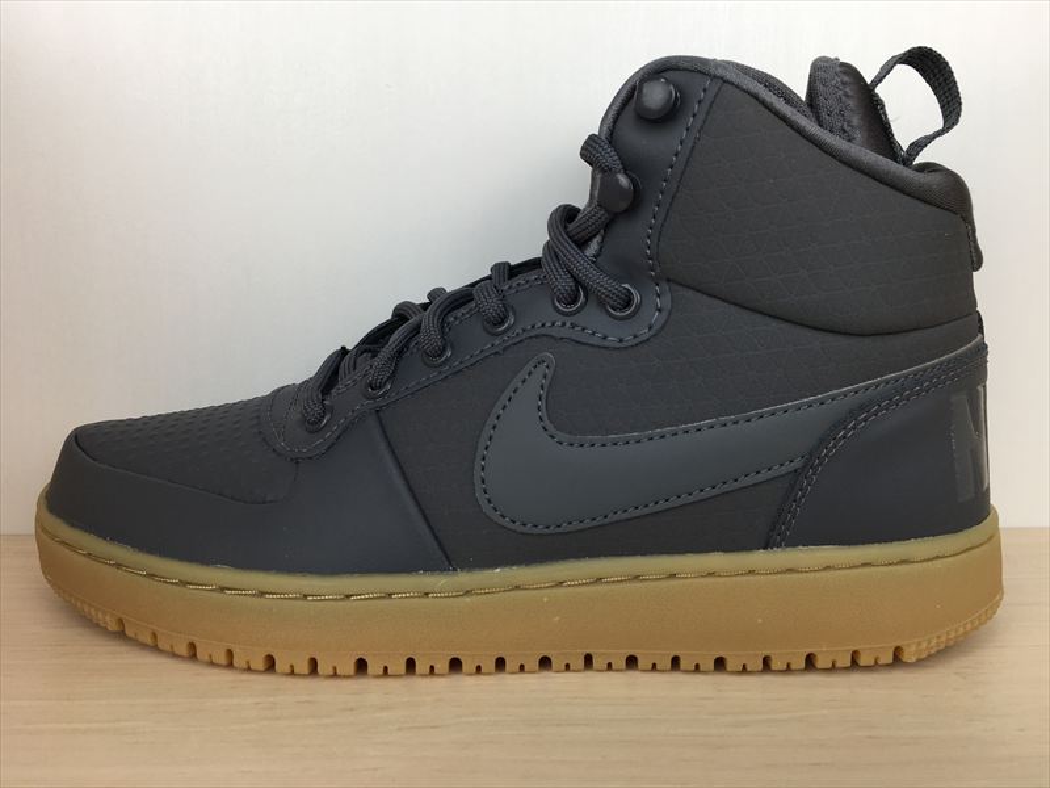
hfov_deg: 61.7
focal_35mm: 29
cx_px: 525
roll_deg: +0.8
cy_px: 394
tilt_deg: -9.6
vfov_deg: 48.2
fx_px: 880
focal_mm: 4.15
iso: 25
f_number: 2.2
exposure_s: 1/120
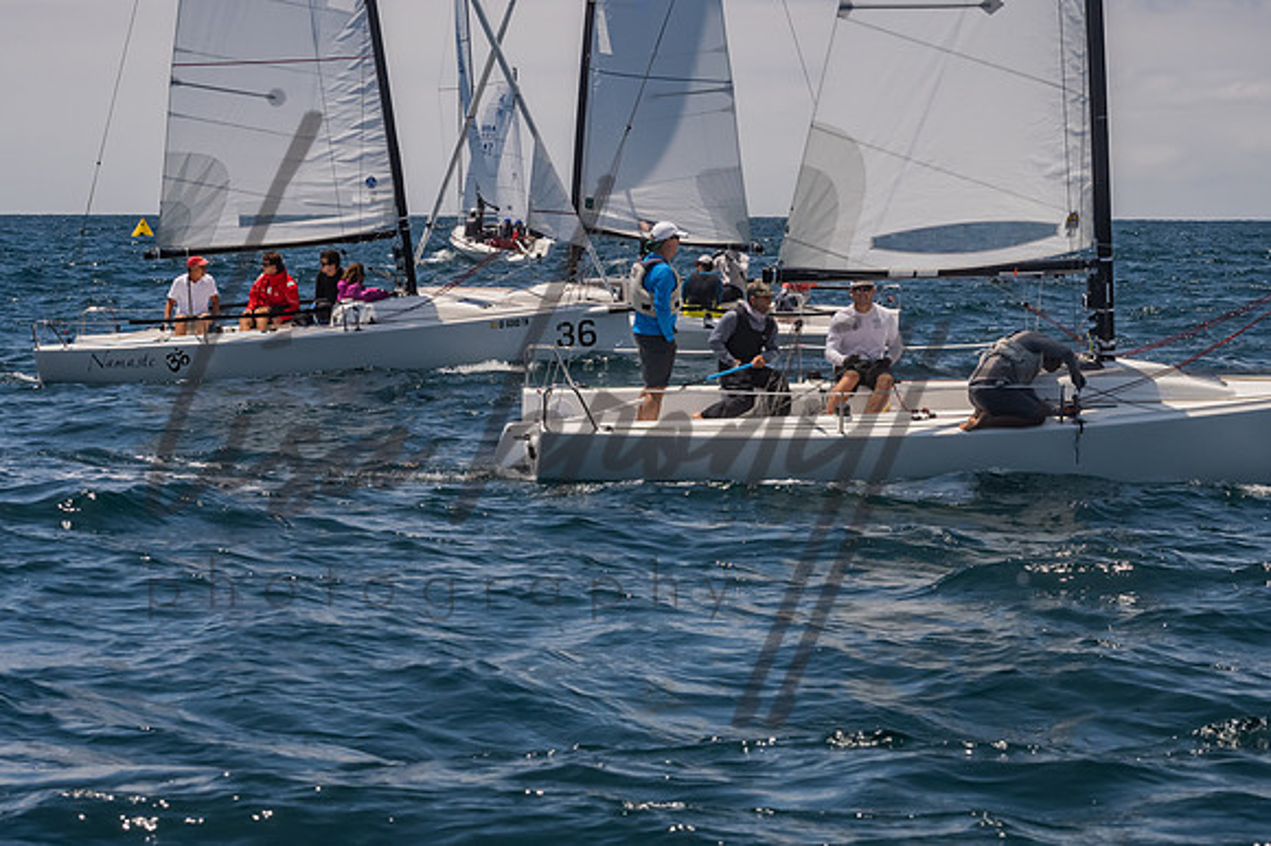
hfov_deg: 16.1
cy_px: 423
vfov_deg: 10.8
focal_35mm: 127
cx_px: 636
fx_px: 4481
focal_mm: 85
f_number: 14
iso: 640
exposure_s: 1/1250
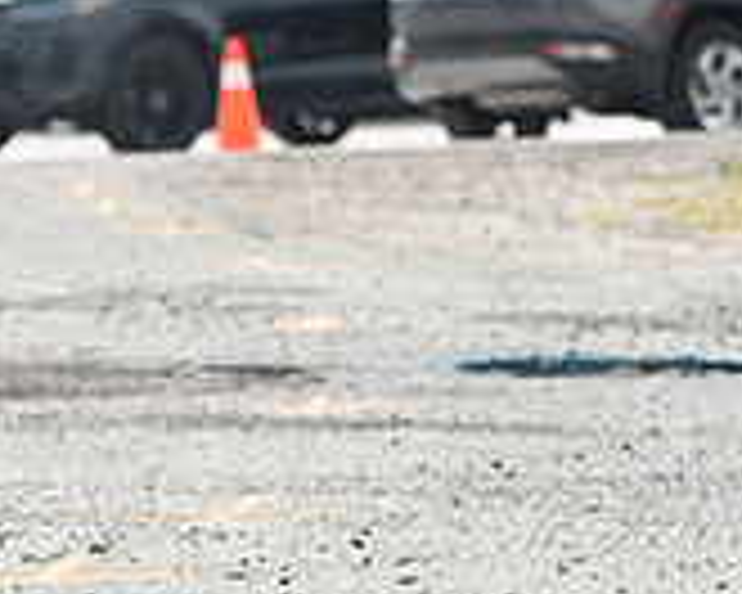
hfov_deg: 4.0
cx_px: -364
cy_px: -357
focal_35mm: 478
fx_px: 10497
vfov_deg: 3.2
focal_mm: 82
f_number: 4.5
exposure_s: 1/1600
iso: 250
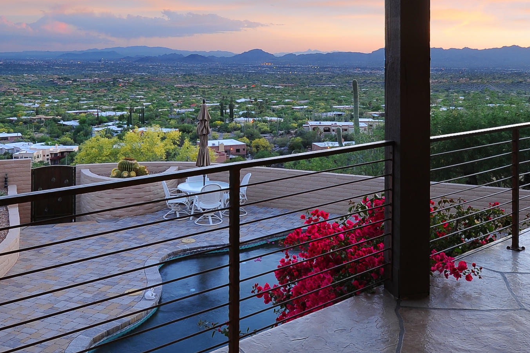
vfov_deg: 32.1
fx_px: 588
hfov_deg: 48.5
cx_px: 256
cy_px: 53
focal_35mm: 40
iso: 200
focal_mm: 18
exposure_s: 1/5
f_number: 10
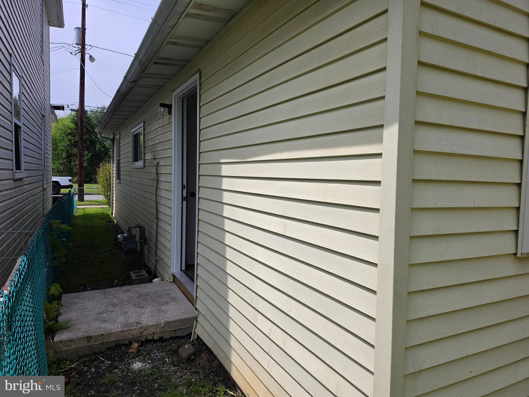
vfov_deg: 58.9
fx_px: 351
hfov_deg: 73.9
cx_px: 264
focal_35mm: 23
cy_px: 198
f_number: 1.4
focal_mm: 6.5
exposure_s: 1/7939
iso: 64
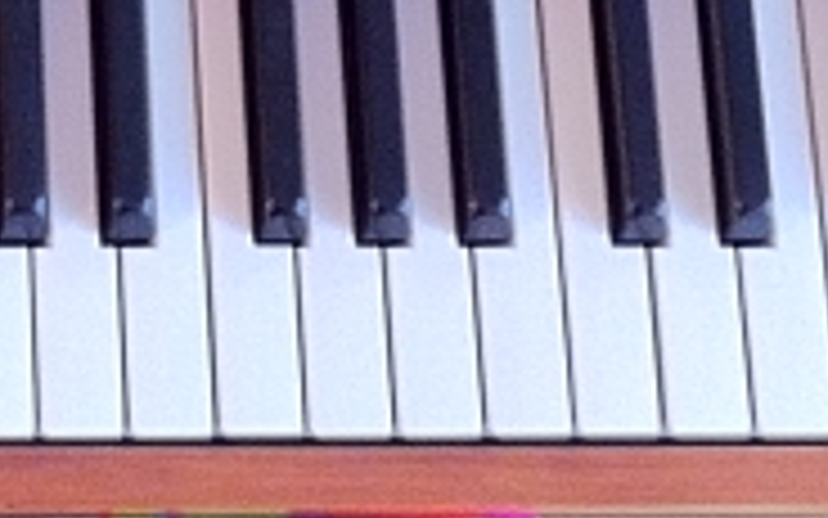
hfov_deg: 10.1
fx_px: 4536
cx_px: -351
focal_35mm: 201
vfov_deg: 6.2
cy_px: -705
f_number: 2.8
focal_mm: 3.85
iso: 250
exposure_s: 1/15
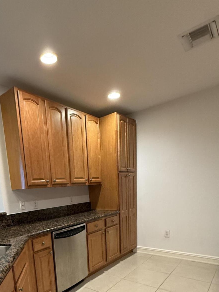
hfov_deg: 55.7
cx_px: 74
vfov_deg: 65.7
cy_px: 230
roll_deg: +3.2
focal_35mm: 24
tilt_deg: -13.6
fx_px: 202
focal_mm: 2.22
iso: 250
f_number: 2.2
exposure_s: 1/60
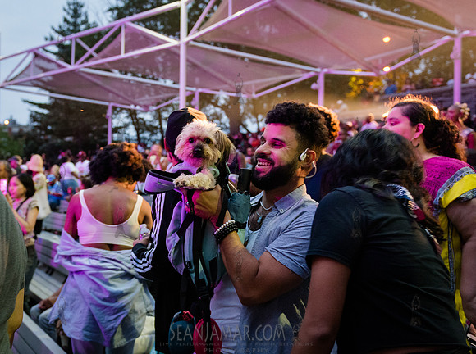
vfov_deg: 39.3
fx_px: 497
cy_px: 191
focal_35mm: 36
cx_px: 176
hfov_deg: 50.6
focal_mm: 24
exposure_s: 1/80
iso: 5000
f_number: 2.8
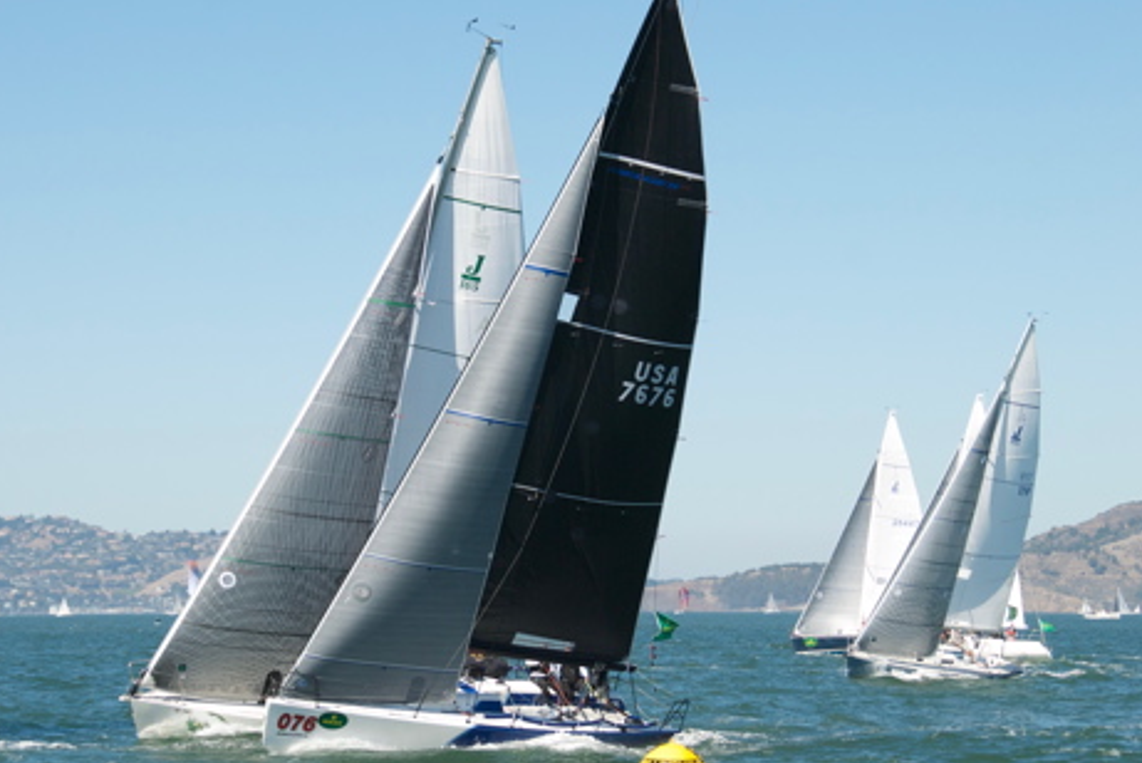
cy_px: 370
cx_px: 550
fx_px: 3841
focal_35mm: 121
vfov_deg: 11.3
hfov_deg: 16.9
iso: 320
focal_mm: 62
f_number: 7.1
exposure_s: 1/800
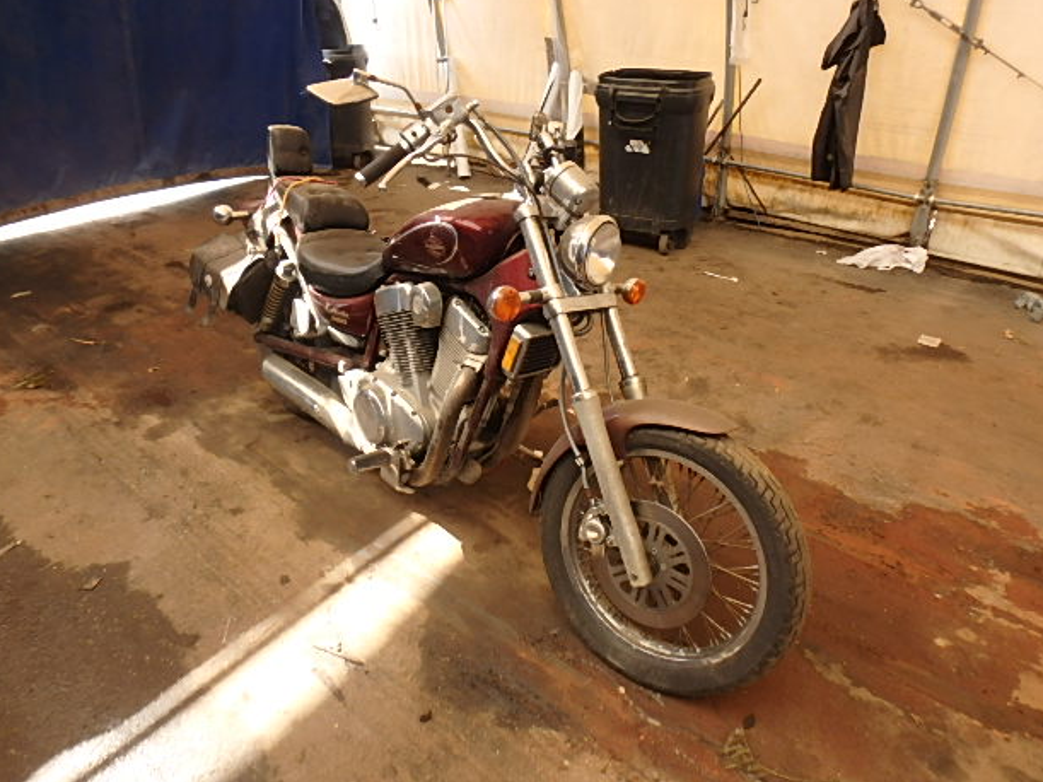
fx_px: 663
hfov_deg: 76.4
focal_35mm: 22
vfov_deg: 61.1
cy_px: 400
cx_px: 529
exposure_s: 1/100
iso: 125
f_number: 3.5
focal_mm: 3.7
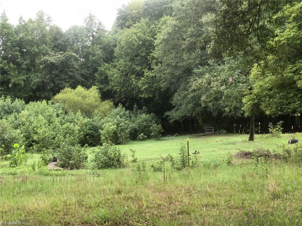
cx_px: 151
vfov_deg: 28.0
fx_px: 454
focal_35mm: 52
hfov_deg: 36.8
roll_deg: -0.2
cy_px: 113
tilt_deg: -1.0
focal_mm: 6
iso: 25
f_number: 2.4
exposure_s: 1/120
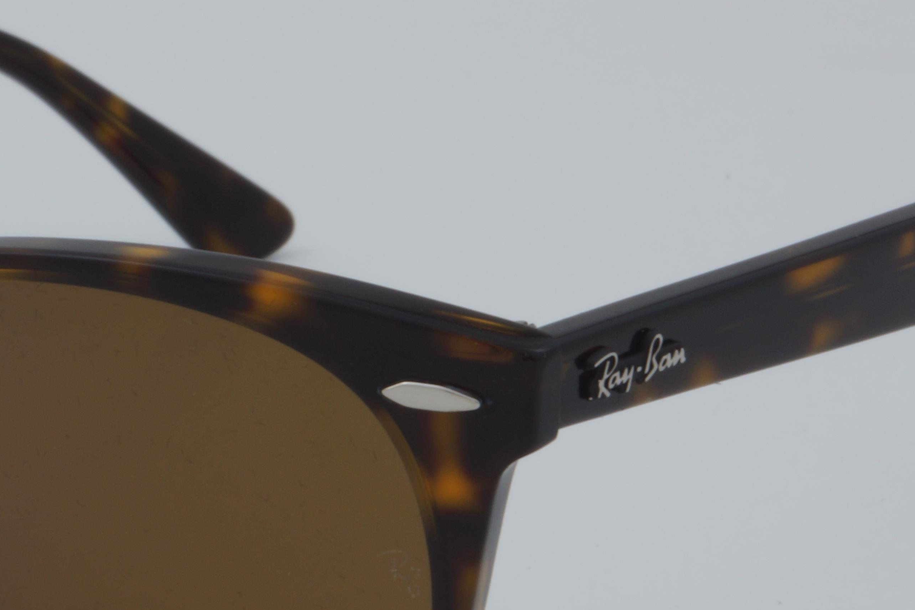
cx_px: 191
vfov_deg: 7.8
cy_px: 385
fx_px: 4473
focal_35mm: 176
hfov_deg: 11.6
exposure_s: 1/4
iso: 100
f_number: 32
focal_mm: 50
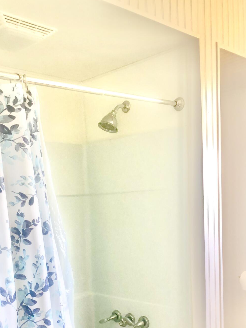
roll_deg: +3.1
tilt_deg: -4.6
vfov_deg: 42.4
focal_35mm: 43
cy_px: 248
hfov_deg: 33.5
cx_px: 95
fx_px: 407
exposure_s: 1/24
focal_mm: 3.99
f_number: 1.8
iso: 40
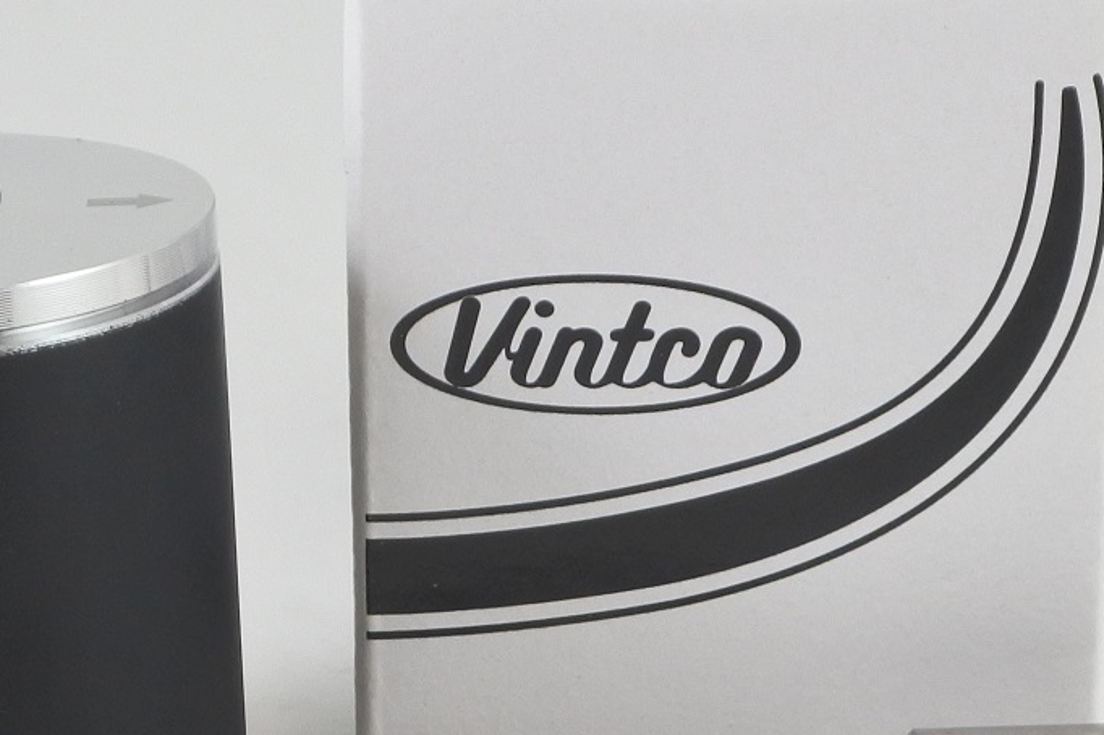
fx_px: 2360
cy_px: 534
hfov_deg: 26.3
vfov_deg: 17.6
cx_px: 471
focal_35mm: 77
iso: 400
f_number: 4
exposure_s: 1/125
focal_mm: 14
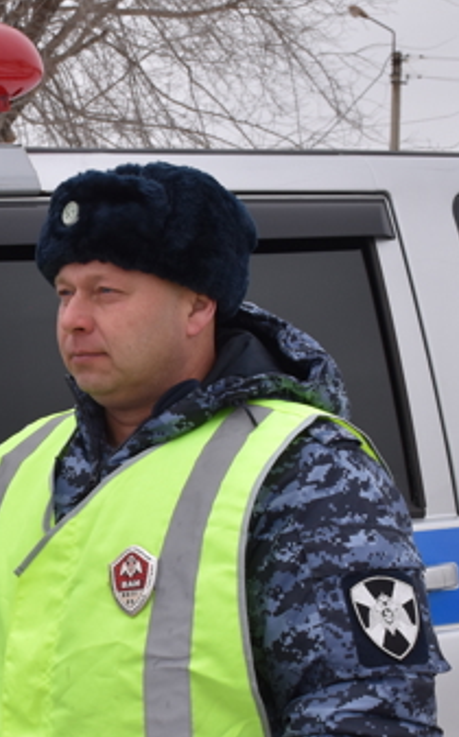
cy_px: 472
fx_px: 2186
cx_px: -44
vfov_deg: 19.1
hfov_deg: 11.8
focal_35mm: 109
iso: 200
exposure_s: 1/250
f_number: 8
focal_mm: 32
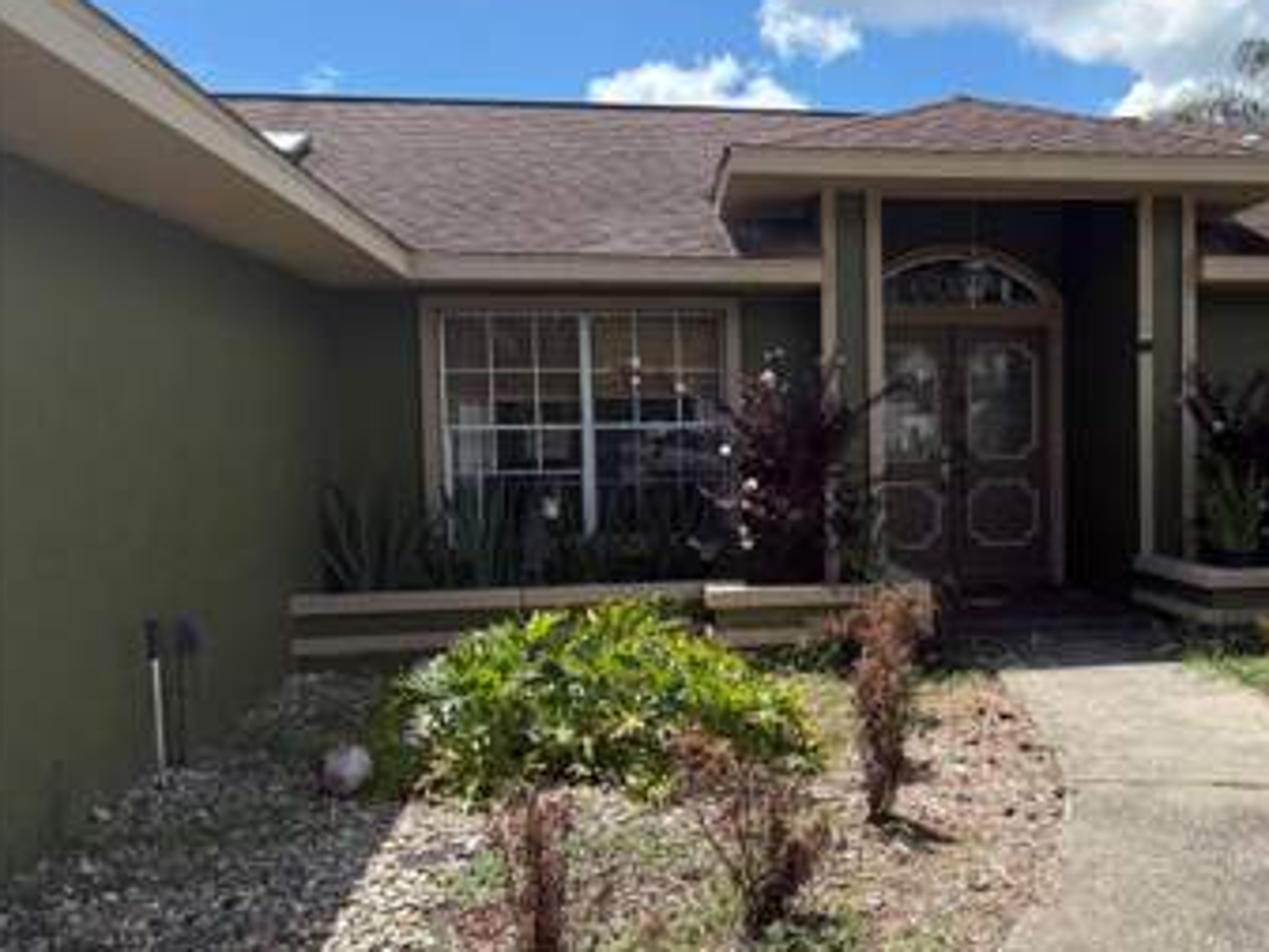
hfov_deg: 49.0
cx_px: 881
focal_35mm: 37
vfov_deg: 38.7
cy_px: 504
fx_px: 1357
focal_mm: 5.96
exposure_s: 1/3125
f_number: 1.6
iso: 50
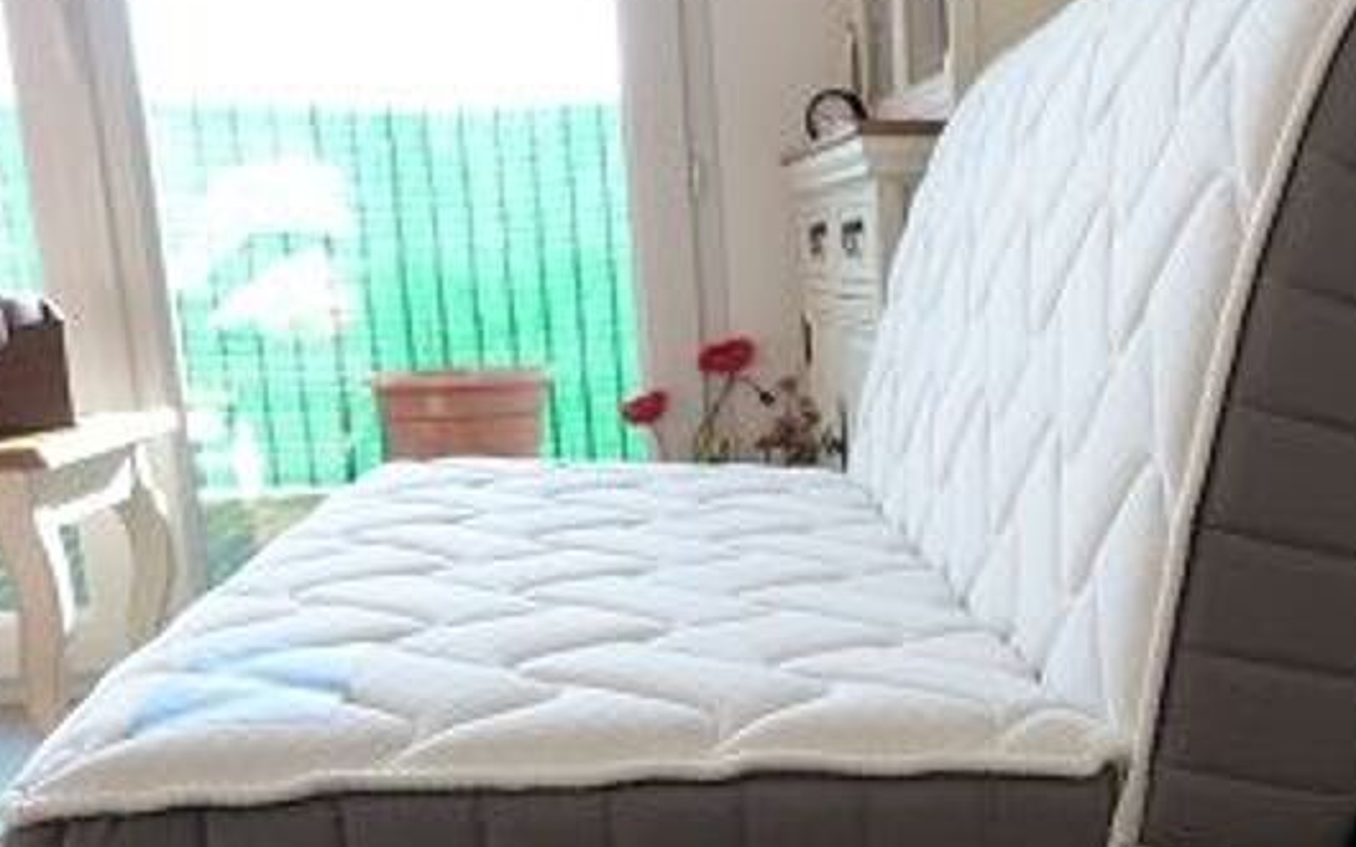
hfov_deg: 38.2
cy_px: 716
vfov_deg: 25.2
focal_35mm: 50
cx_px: 1159
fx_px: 1847
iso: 125
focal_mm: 4.5
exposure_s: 1/80
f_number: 2.8
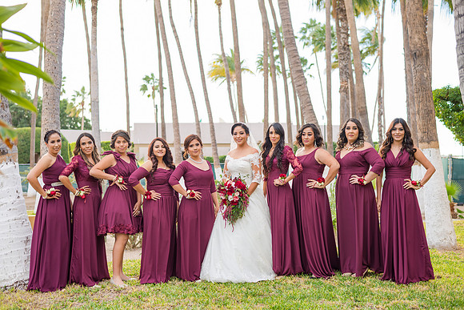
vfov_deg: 27.0
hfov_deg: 39.6
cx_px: 232
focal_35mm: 50
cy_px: 155
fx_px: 645
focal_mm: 50
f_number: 3.2
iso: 125
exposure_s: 1/200
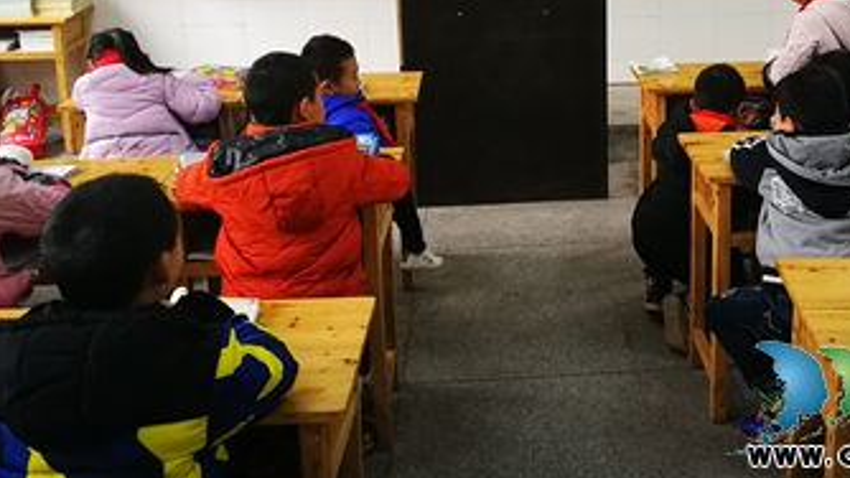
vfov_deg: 26.2
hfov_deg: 45.5
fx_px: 992
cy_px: 47
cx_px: 585
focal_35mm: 44
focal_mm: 4.5
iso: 320
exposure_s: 1/33.3
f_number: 2.2
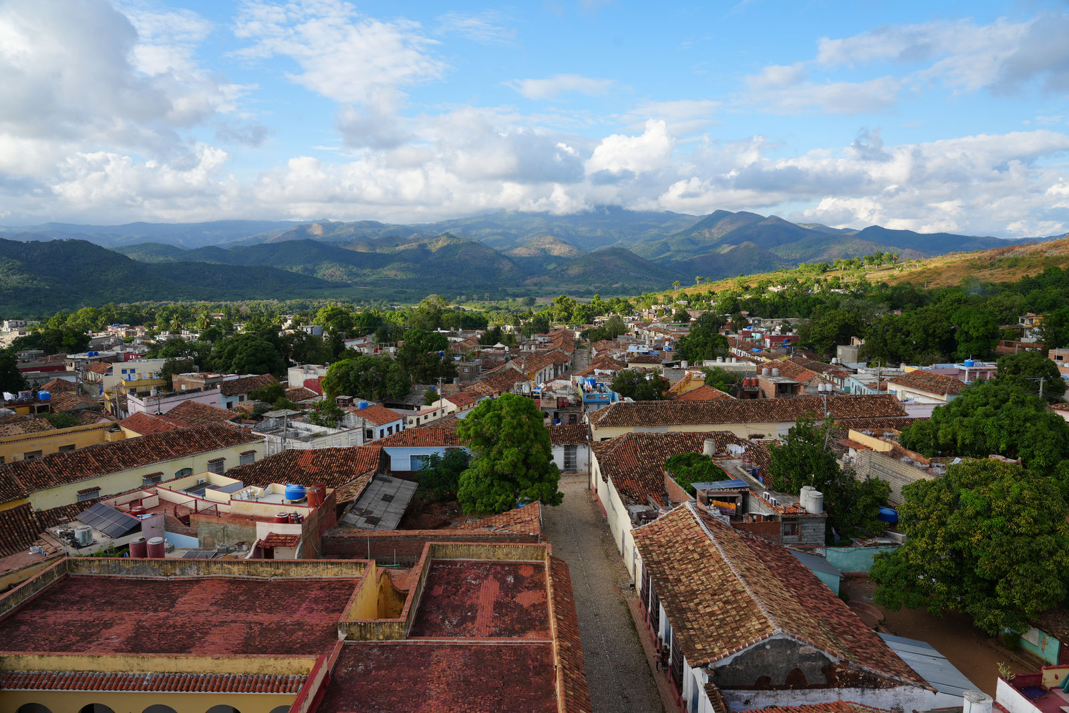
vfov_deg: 53.1
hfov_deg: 73.7
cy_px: 356
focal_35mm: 24
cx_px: 534
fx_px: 713
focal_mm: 24
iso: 100
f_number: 8
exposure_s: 1/125
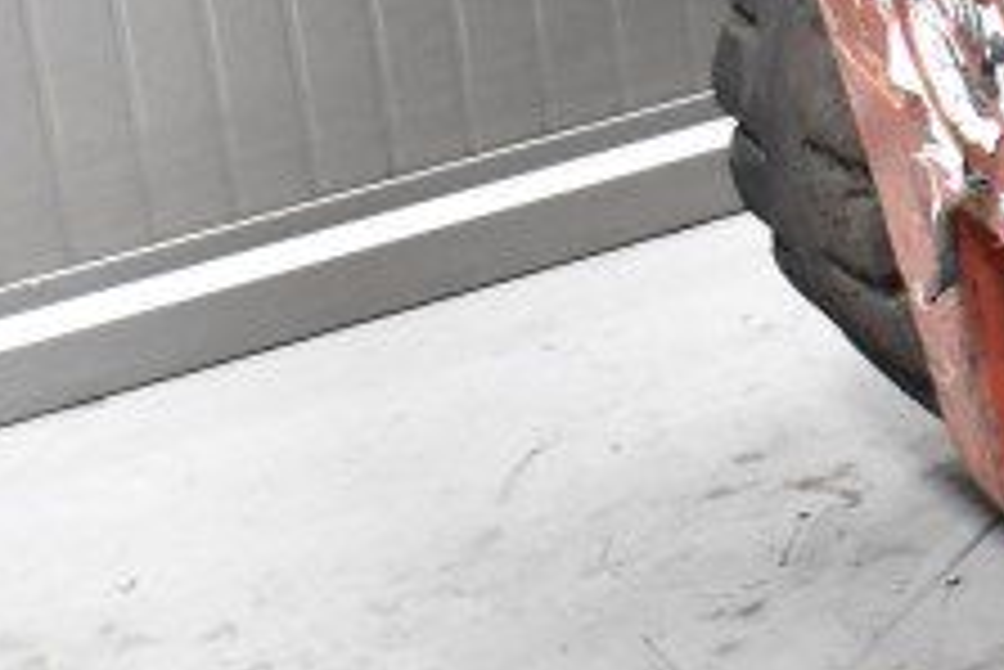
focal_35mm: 170
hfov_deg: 10.8
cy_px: -153
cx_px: 2188
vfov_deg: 8.0
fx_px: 4735
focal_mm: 21
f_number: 4.5
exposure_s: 1/20
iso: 1600
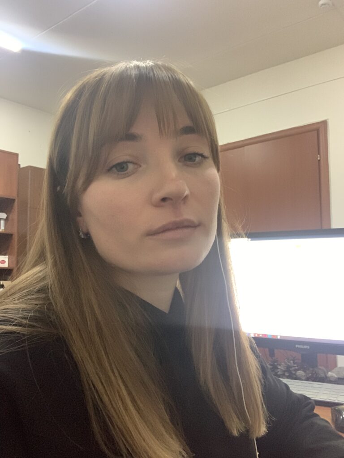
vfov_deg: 56.8
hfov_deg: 44.2
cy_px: 229
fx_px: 424
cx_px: 172
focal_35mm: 32
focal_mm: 2.87
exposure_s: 1/20
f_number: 2.2
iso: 500
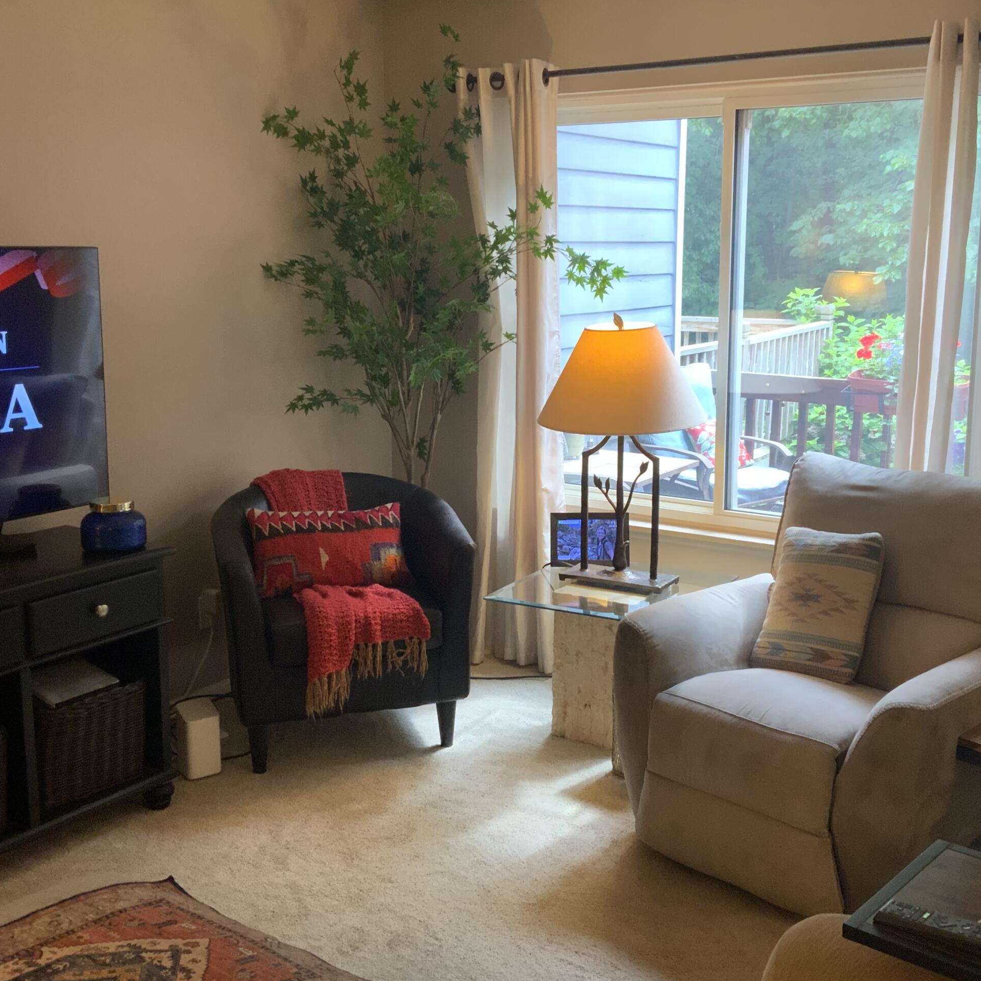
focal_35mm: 40
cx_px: 549
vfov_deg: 41.8
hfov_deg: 41.8
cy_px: 465
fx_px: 1282
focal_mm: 3
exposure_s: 1/60
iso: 125
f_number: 1.8
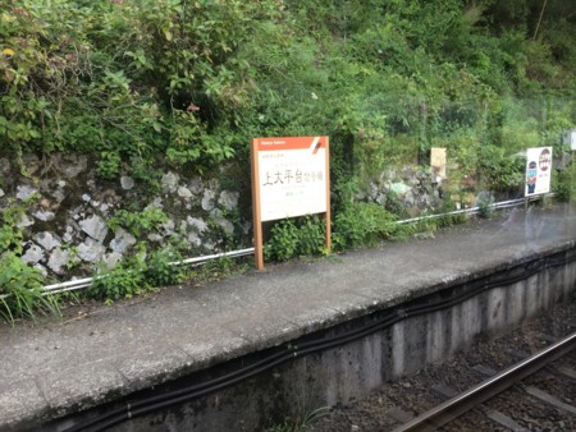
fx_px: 499
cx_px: 288
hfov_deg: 59.9
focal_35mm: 30
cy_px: 216
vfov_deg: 46.8
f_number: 2.2
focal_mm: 4.12
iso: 50
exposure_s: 1/120
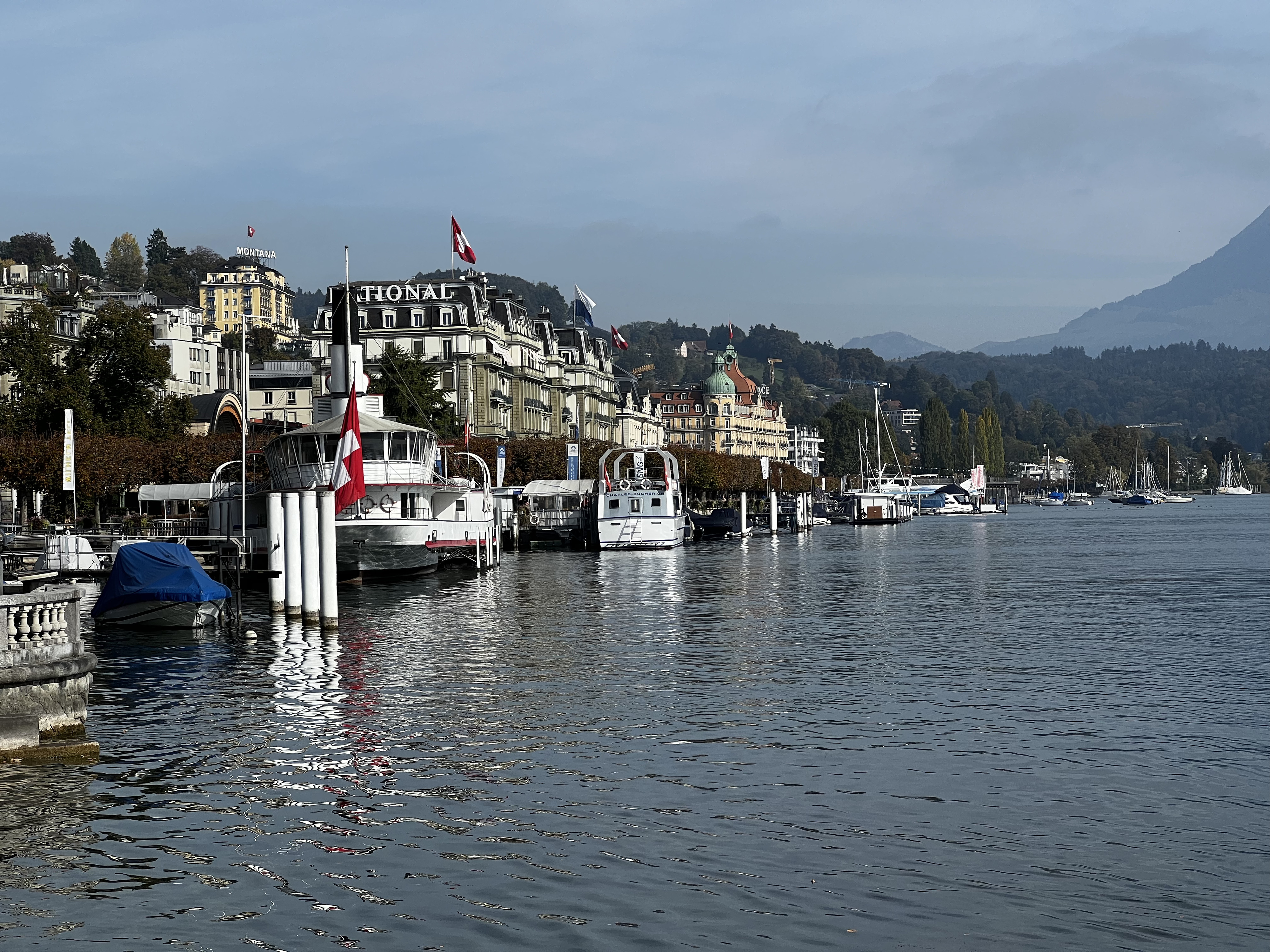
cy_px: 476
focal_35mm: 77
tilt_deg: +0.4
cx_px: 635
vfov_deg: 19.1
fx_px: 2825
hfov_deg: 25.3
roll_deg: +1.3
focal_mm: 9
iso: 32
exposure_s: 1/943
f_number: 2.8
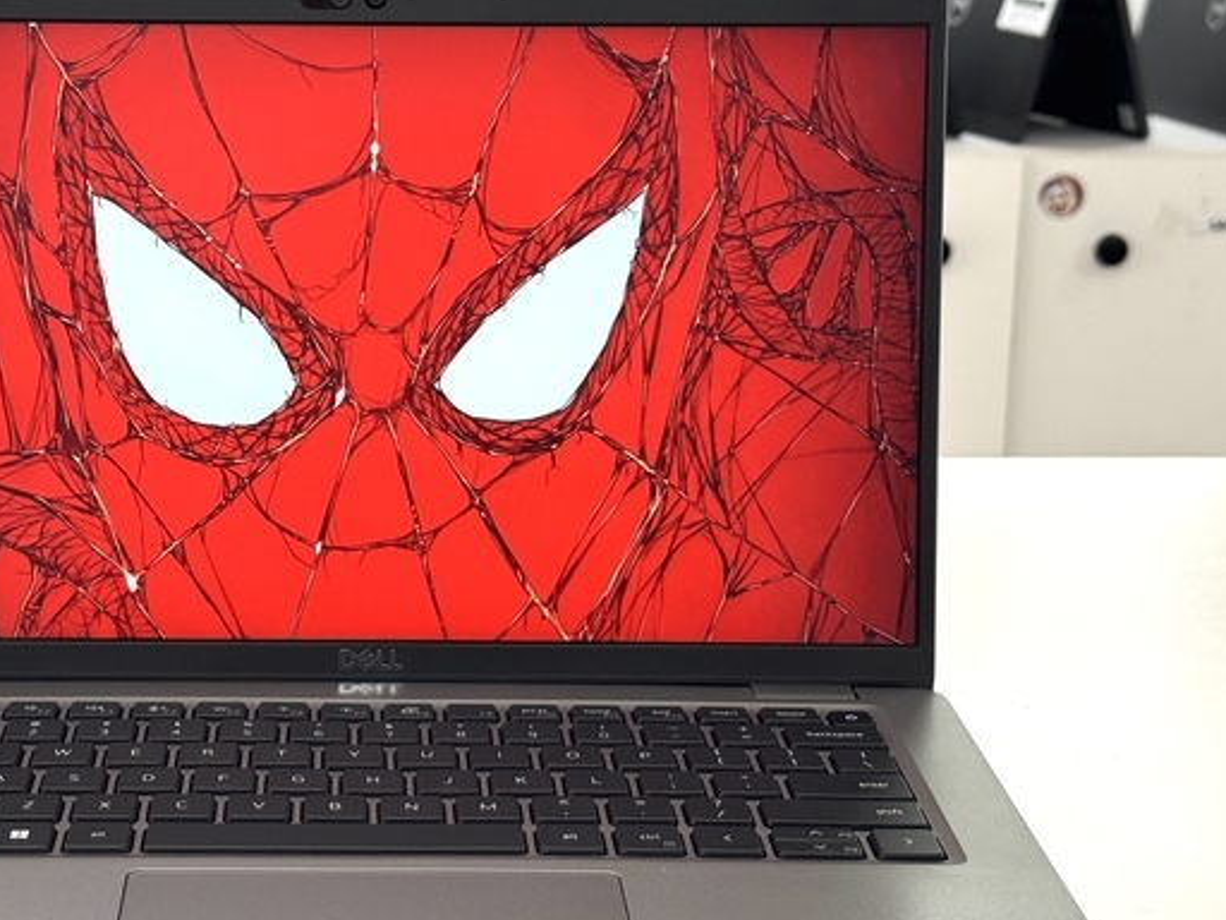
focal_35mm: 75
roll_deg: +0.4
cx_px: 359
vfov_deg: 19.6
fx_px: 2656
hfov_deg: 25.8
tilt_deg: -14.1
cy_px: 431
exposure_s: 1/100
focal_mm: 6.76
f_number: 1.78
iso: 64
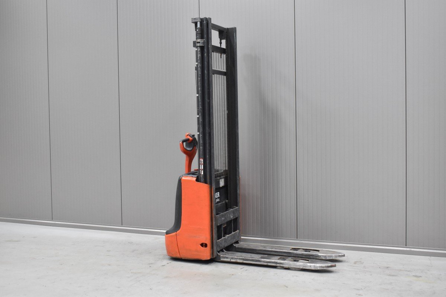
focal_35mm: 42
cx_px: 223
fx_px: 520
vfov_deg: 31.9
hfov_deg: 46.4
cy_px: 148
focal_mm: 28
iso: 1600
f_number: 5
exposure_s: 1/40
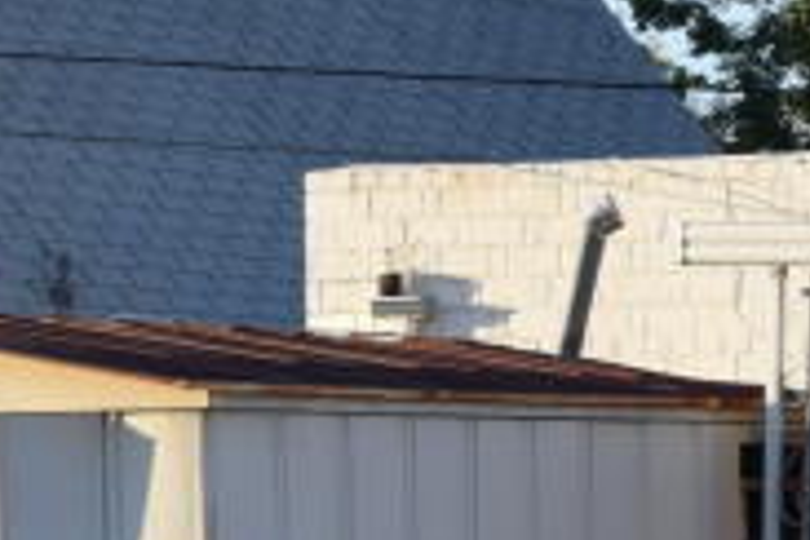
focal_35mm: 264
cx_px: 1837
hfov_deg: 7.4
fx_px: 5940
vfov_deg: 5.2
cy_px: 704
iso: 100
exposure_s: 1/160
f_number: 6.3
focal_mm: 28
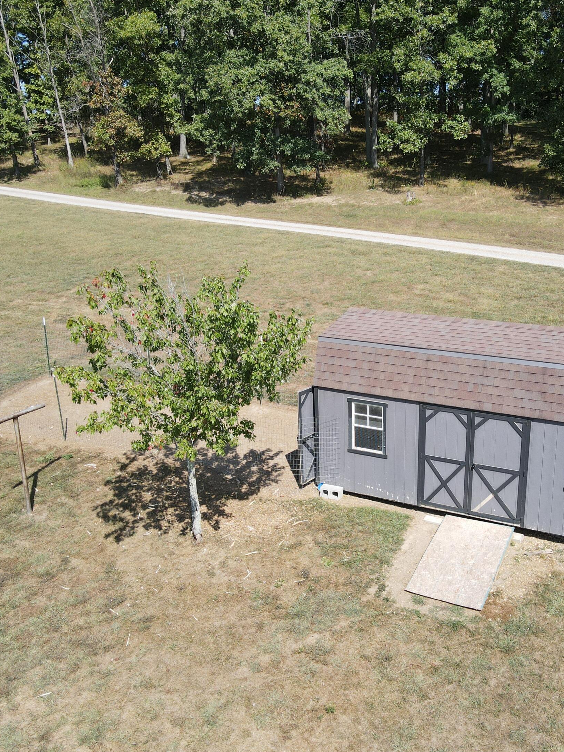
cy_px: 383
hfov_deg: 42.5
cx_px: 360
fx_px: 717
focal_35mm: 33
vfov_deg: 55.4
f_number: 2.8
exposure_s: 1/500
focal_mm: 4.5
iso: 100
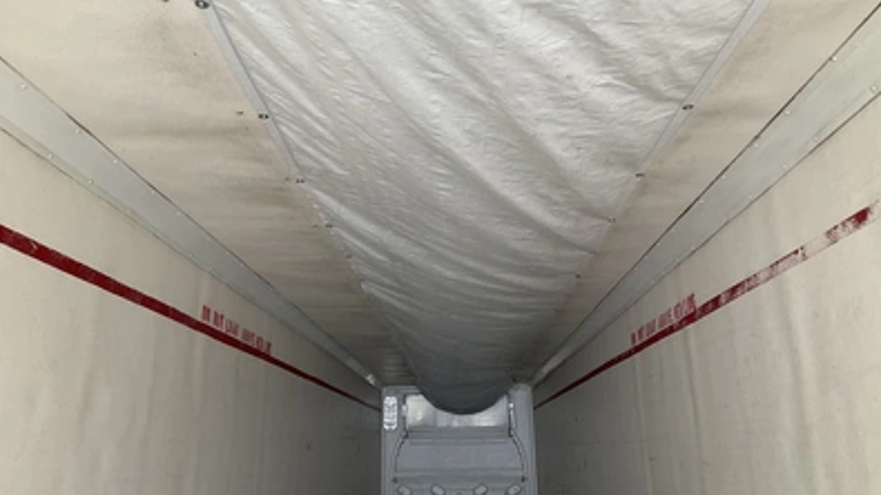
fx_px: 747
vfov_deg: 36.5
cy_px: 203
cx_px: 442
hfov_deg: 61.0
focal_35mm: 32
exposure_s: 1/122
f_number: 1.8
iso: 50
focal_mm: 3
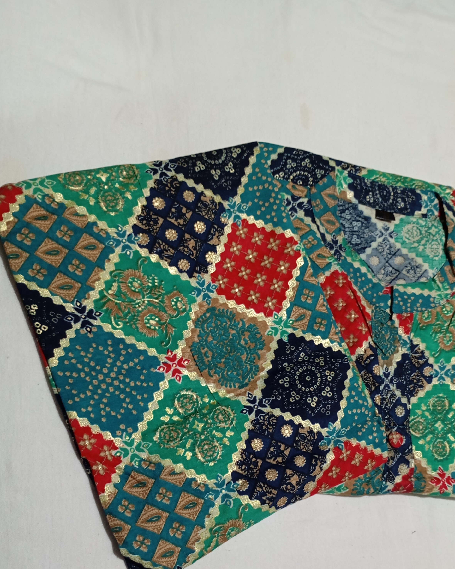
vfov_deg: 47.0
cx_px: 259
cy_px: 388
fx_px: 640
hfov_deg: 39.1
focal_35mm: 38
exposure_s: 1/20
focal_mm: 4.27
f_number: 1.8
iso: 1106
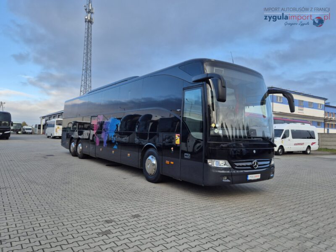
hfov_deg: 73.9
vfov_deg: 58.9
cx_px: 168
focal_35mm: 23
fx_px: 223
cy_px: 126
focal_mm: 5.4
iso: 25
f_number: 1.8
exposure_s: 1/588
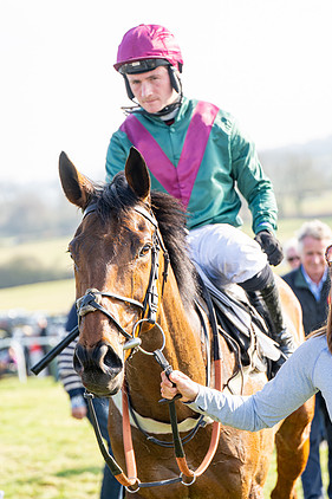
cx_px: 168
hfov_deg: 12.2
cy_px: 255
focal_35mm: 112
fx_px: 1550
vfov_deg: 18.3
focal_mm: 70
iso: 100
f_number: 2.8
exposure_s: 1/500
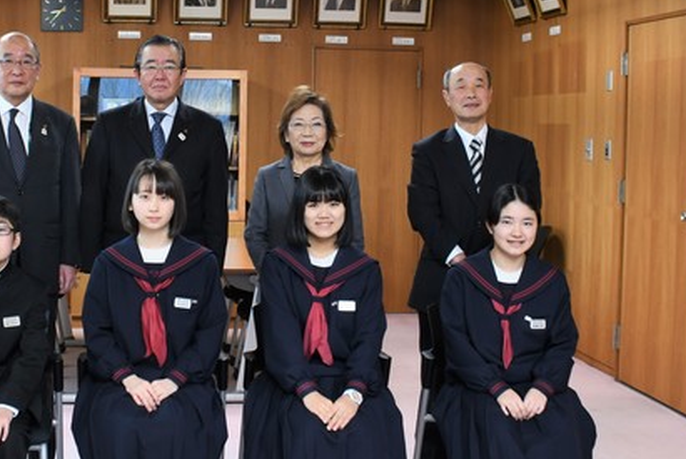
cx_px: 227
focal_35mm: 42
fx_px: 801
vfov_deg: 31.9
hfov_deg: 45.6
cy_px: 258
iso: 400
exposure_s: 1/50
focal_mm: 18
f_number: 3.5
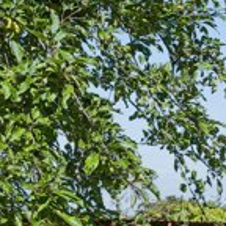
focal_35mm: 142
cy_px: 199
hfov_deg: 11.1
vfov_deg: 12.2
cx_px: 454
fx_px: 1049
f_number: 6.3
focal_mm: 30
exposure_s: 1/500
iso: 100
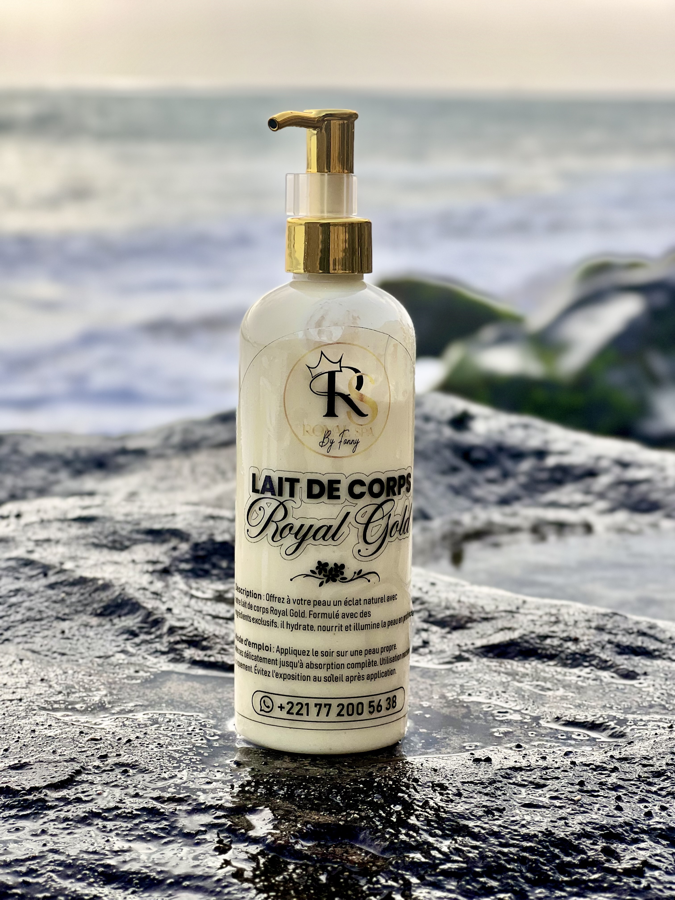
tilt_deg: -8.2
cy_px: 450
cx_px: 338
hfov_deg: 19.1
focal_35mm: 77
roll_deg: -0.2
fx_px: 2002
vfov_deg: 25.3
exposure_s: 1/374
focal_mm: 9
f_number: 2.8
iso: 32
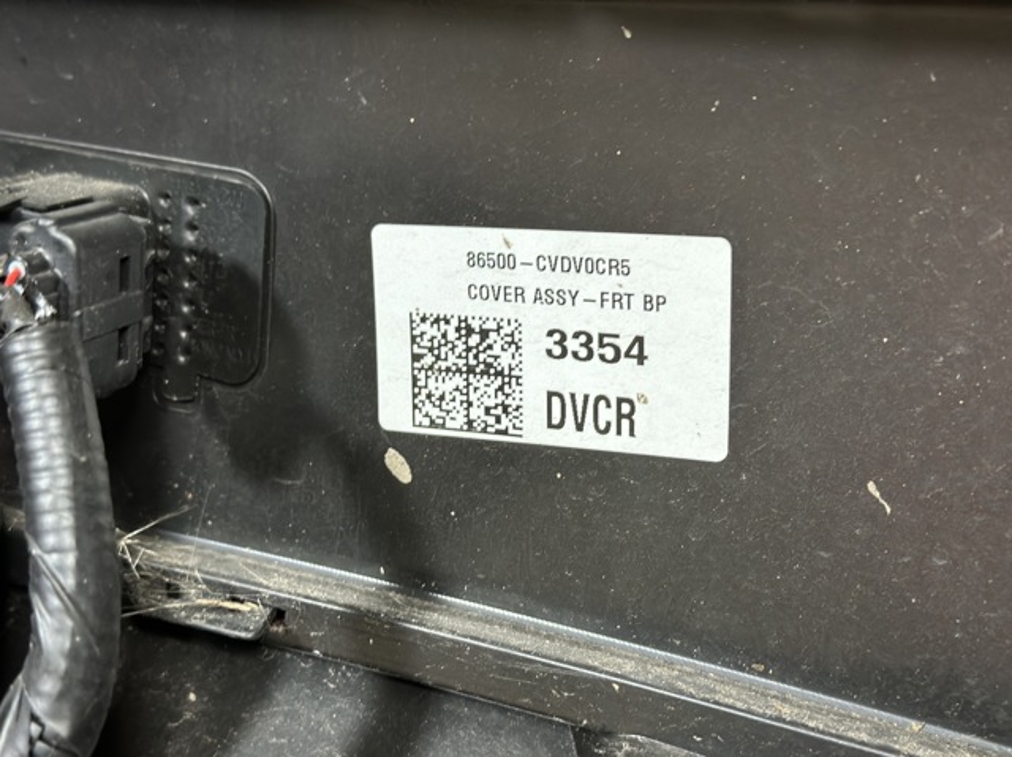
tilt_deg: -29.4
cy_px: 378
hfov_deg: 39.7
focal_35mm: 48
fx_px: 1402
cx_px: 506
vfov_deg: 30.2
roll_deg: -11.0
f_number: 1.78
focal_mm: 6.86
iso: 320
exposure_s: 1/33
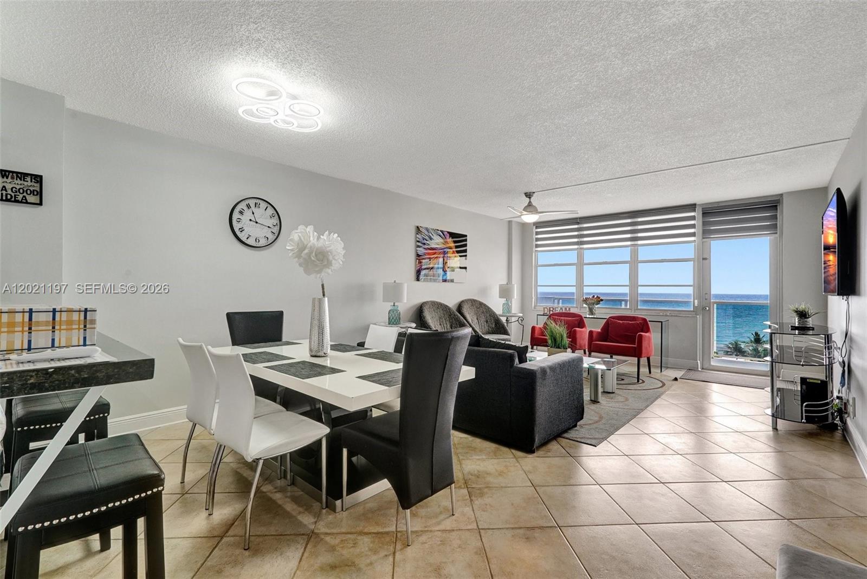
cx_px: 434
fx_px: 386
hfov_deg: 96.7
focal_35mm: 16
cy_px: 290
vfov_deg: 73.8
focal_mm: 16
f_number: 13
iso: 640
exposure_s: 1/25
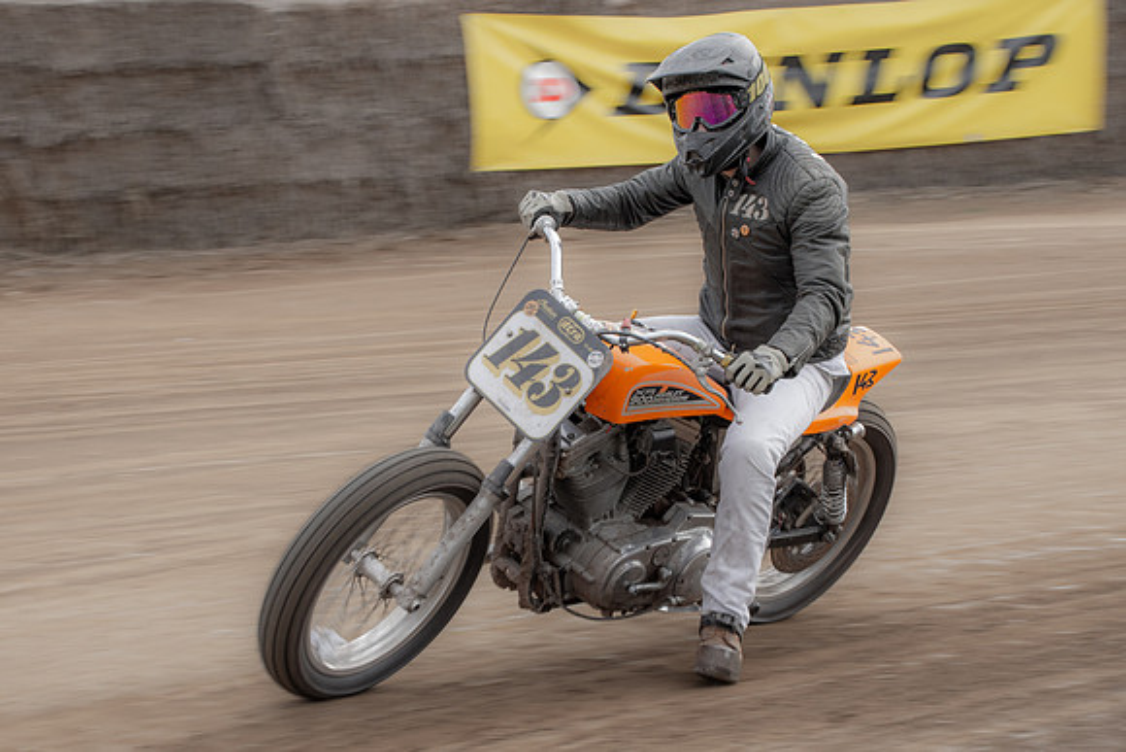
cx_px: 494
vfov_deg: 11.4
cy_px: 352
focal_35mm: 120
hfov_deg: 17.1
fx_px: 3749
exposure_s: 1/125
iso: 320
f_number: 13
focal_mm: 70
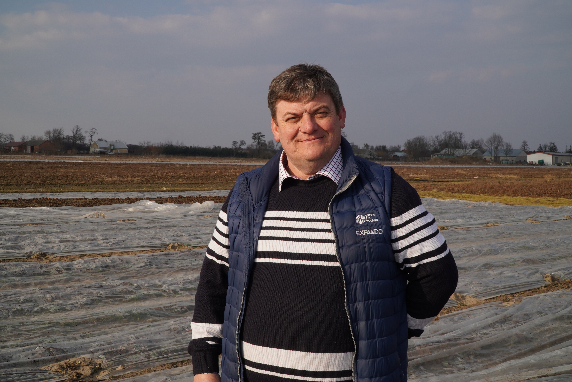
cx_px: 286
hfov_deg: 46.4
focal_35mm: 42
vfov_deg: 31.9
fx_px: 667
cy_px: 191
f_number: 14
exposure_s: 1/80
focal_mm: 28
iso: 100
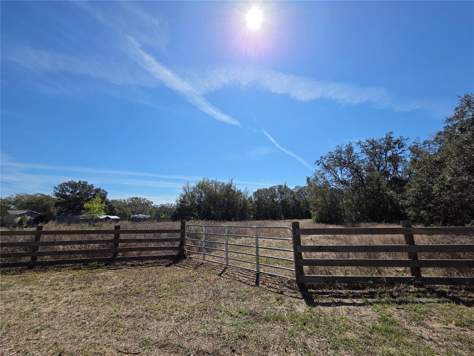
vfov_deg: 89.9
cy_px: 178
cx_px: 237
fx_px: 178
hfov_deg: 106.2
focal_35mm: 13
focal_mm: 2.2
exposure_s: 1/2977
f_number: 1.9
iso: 40
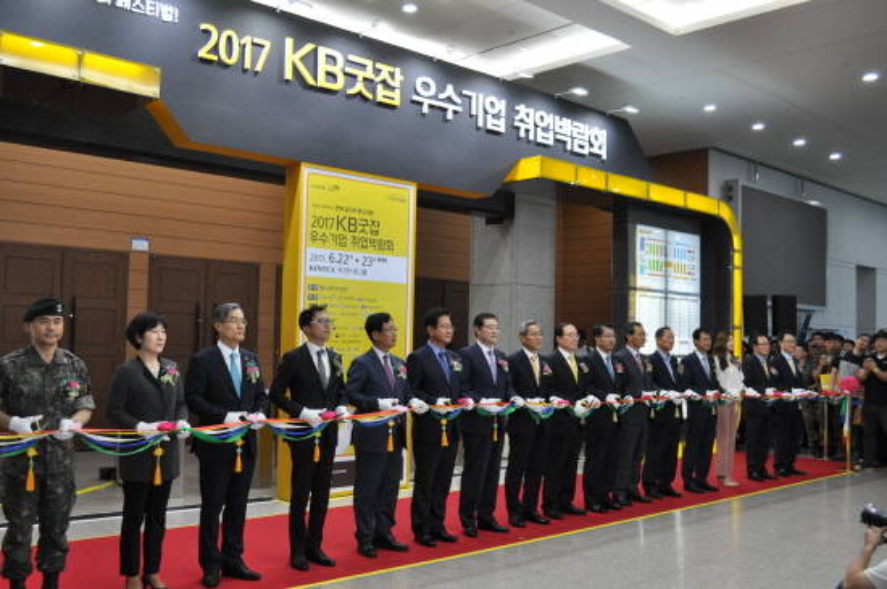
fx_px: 886
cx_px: 444
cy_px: 294
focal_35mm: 36
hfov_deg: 53.2
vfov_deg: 36.8
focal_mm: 24
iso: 800
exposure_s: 1/100
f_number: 5
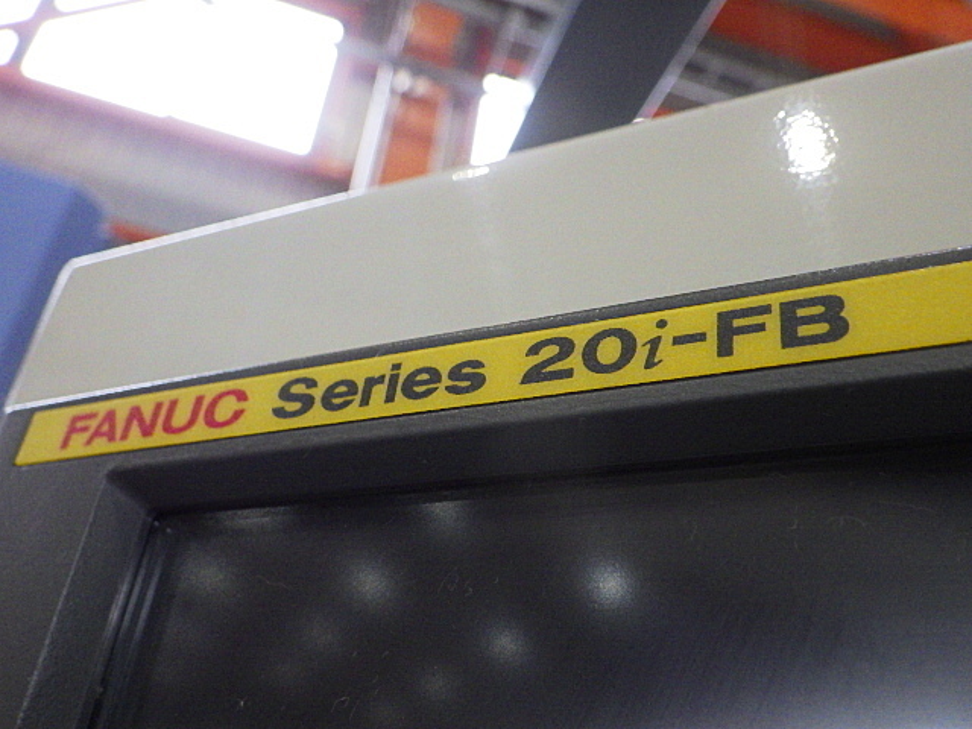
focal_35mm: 34
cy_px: 364
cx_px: 486
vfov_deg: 41.8
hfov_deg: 54.0
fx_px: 955
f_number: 3.8
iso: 500
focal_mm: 6.1
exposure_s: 1/50
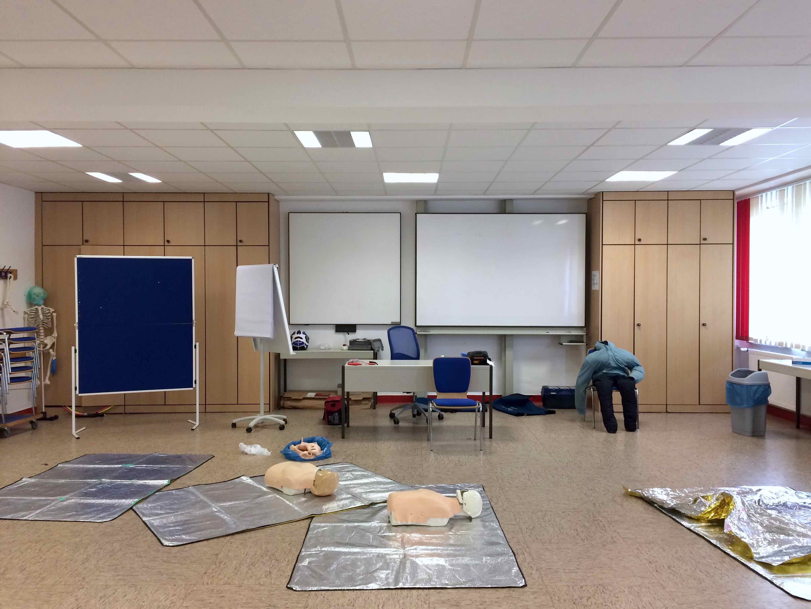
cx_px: 406
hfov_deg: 61.7
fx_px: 679
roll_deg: -0.1
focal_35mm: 29
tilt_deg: +0.5
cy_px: 304
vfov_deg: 48.2
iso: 64
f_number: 2.2
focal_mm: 4.15
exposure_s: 1/33
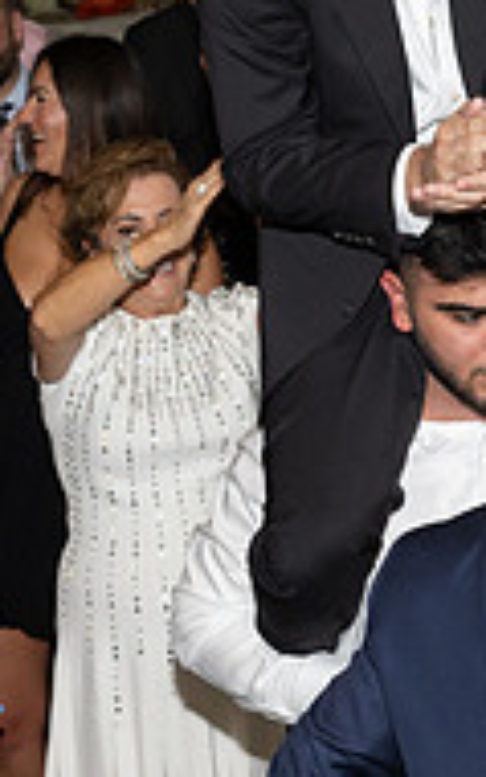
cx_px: 486
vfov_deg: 15.2
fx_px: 2899
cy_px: 207
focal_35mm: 137
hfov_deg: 9.5
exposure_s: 1/100
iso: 800
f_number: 5.6
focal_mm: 44
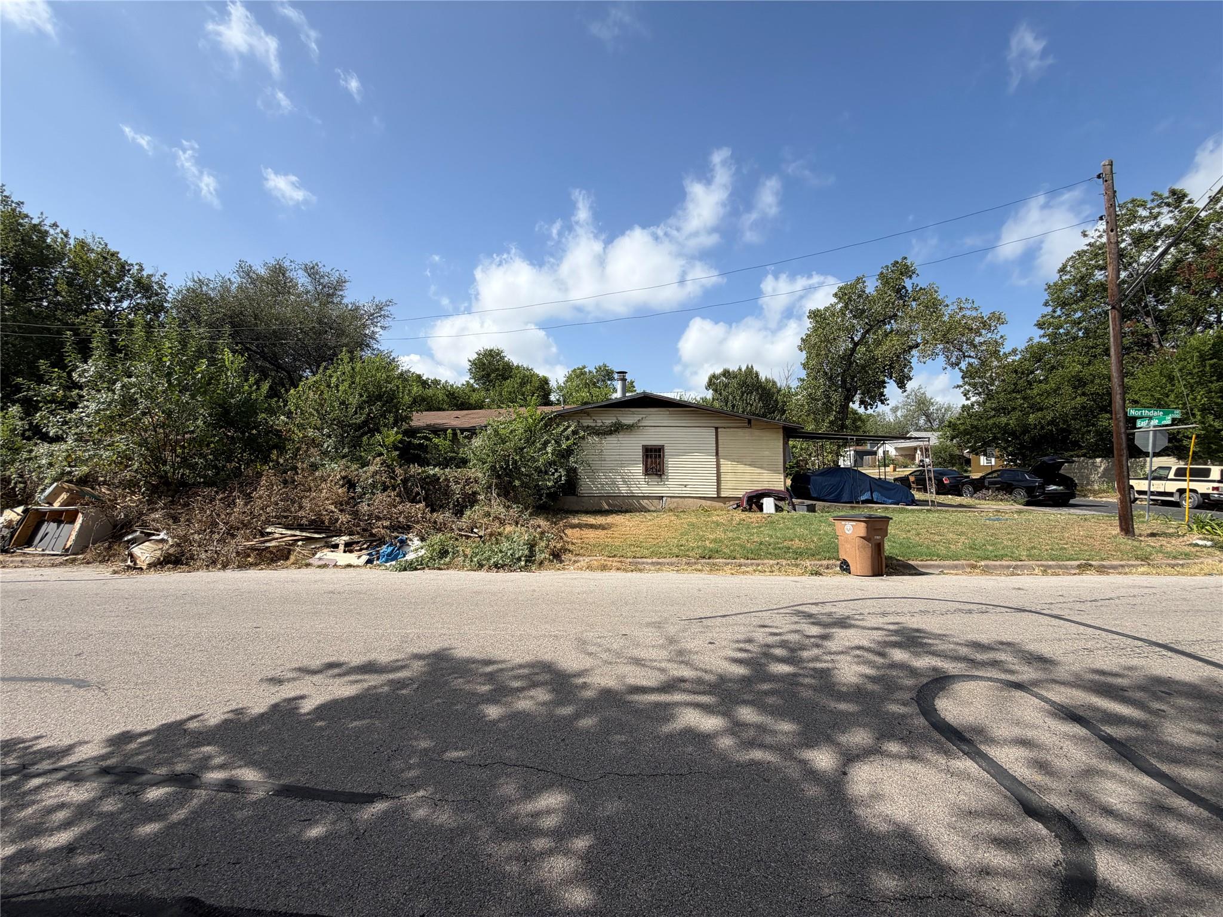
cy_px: 458
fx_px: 495
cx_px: 612
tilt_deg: +2.3
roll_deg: +0.0
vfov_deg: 85.7
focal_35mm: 14
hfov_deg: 102.1
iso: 20
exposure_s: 1/876
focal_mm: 2.22
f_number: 2.2
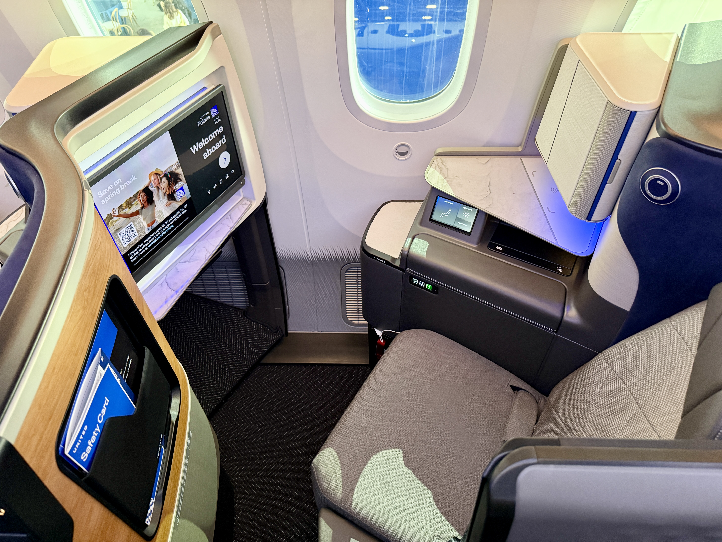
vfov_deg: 56.8
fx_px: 501
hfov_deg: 71.6
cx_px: 361
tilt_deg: -47.9
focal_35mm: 24
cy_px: 271
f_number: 1.78
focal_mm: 6.76
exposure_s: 1/56
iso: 800
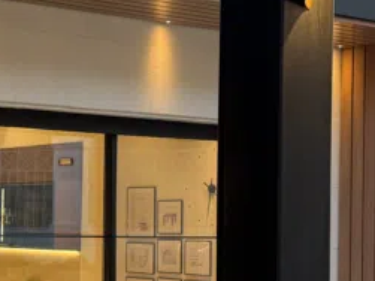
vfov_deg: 15.0
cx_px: -43
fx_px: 1061
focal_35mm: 98
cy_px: 226
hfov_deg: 19.2
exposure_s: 1/100
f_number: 1.78
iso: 125
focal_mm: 6.76
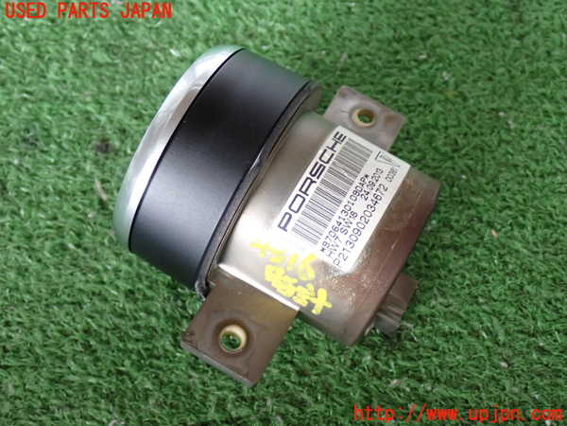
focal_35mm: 54
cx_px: 284
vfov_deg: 27.0
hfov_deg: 35.5
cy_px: 213
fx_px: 885
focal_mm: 9.65
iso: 500
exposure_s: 1/50
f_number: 3.3
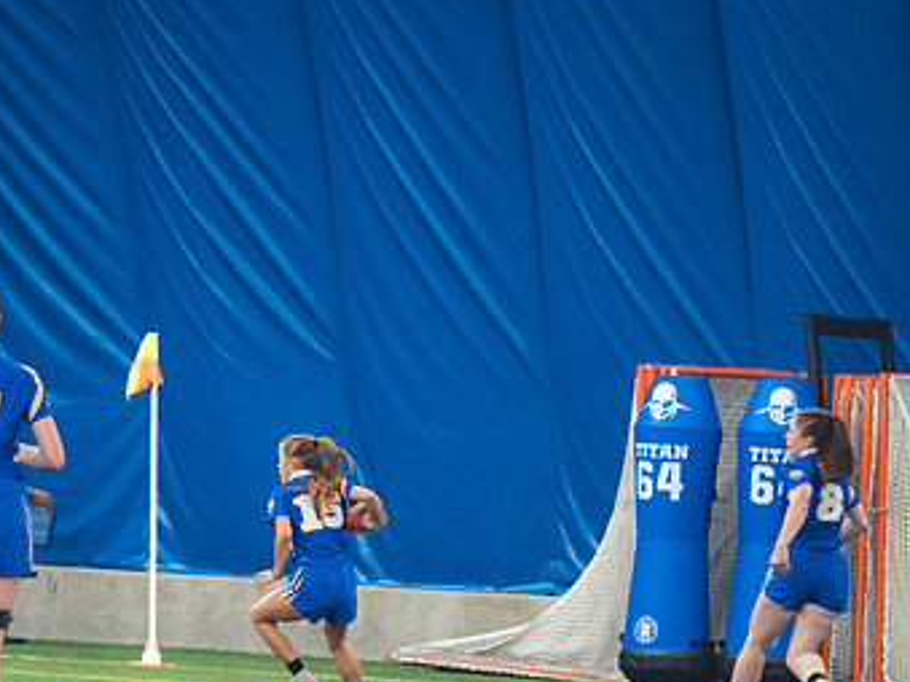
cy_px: 510
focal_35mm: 493
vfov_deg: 3.0
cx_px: 276
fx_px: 12956
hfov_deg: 4.0
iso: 3600
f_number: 2.8
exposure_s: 1/320
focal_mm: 200
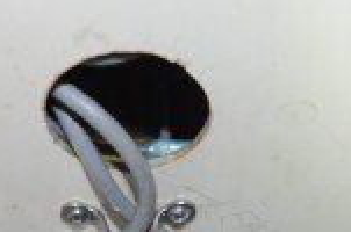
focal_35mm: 75
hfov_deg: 27.0
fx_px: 730
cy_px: 281
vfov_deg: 17.3
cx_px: 144
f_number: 8
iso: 400
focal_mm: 18
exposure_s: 1/200
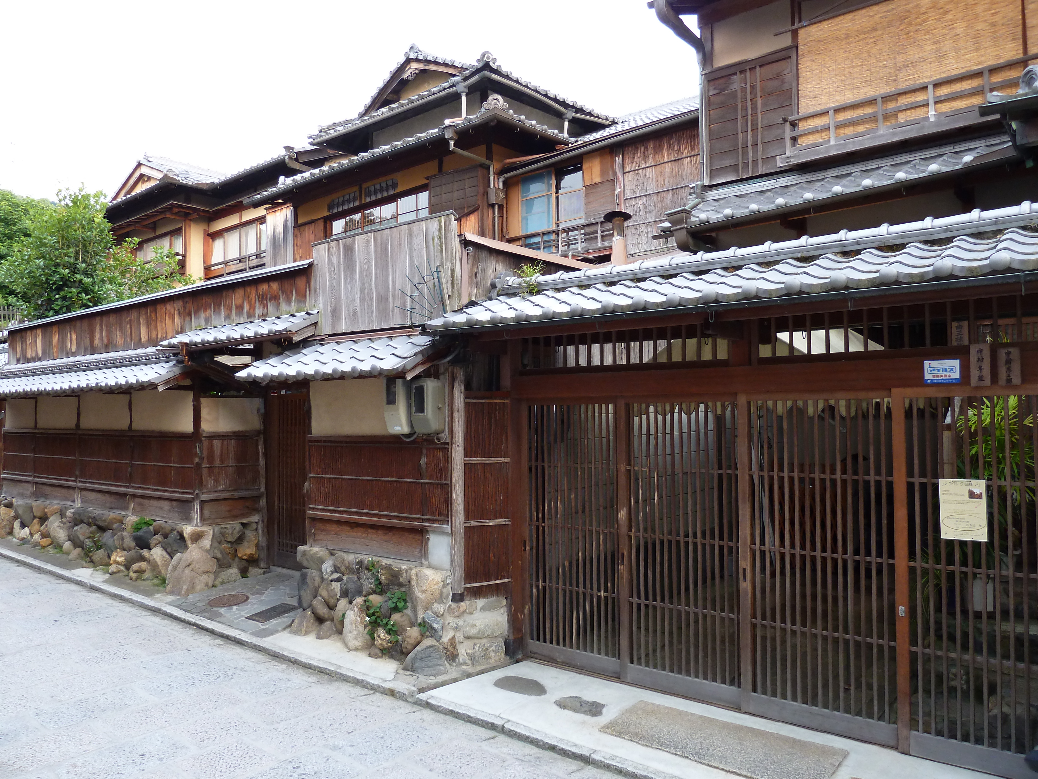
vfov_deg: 54.9
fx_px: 750
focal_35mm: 25
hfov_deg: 69.4
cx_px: 519
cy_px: 390
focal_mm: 4.1
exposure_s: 1/30
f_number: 3.3
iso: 125
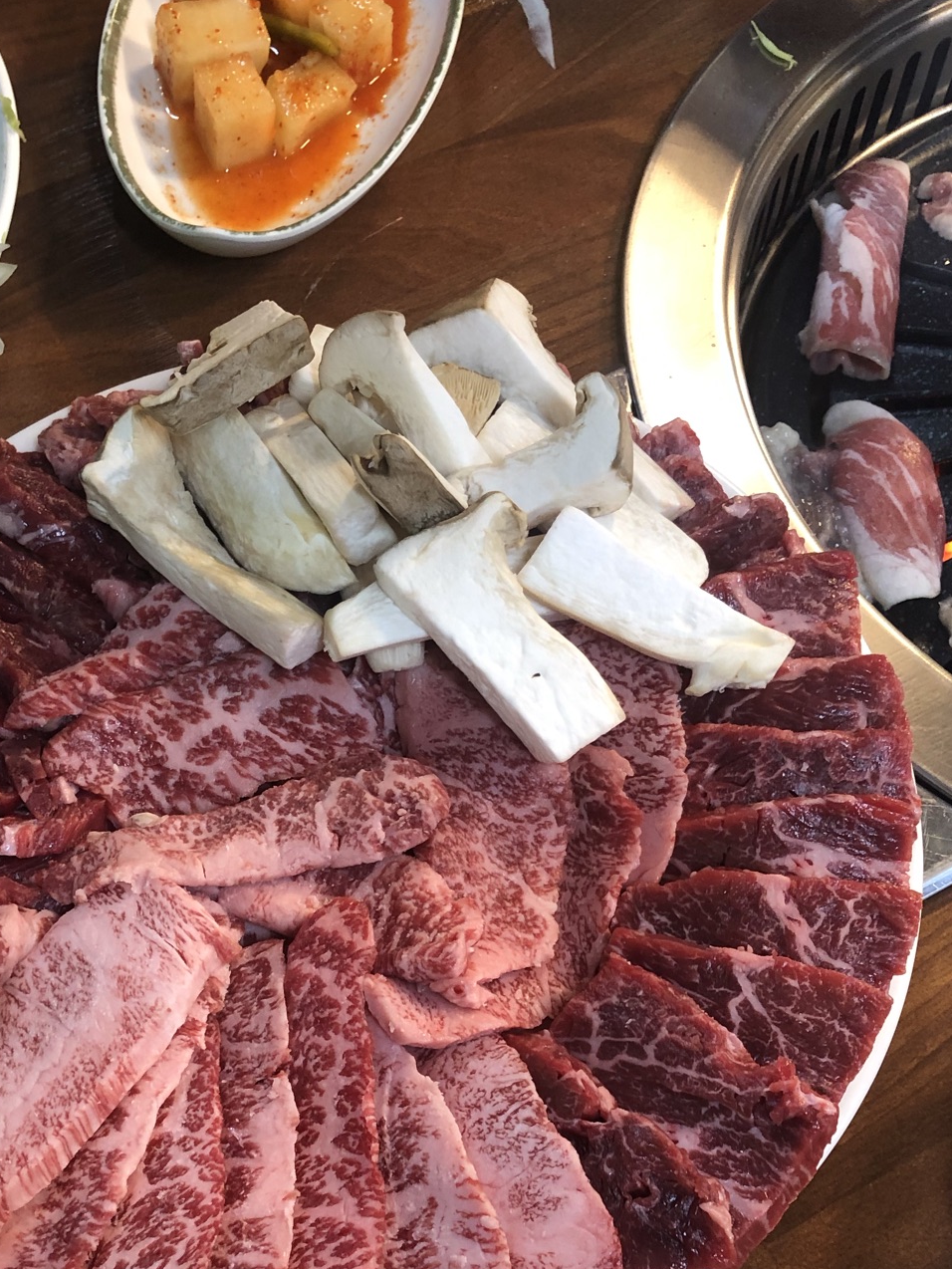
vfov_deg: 41.3
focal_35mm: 45
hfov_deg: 31.9
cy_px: 889
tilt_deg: -65.2
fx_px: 1650
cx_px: 321
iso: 40
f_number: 1.8
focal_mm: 3.99
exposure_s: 1/17
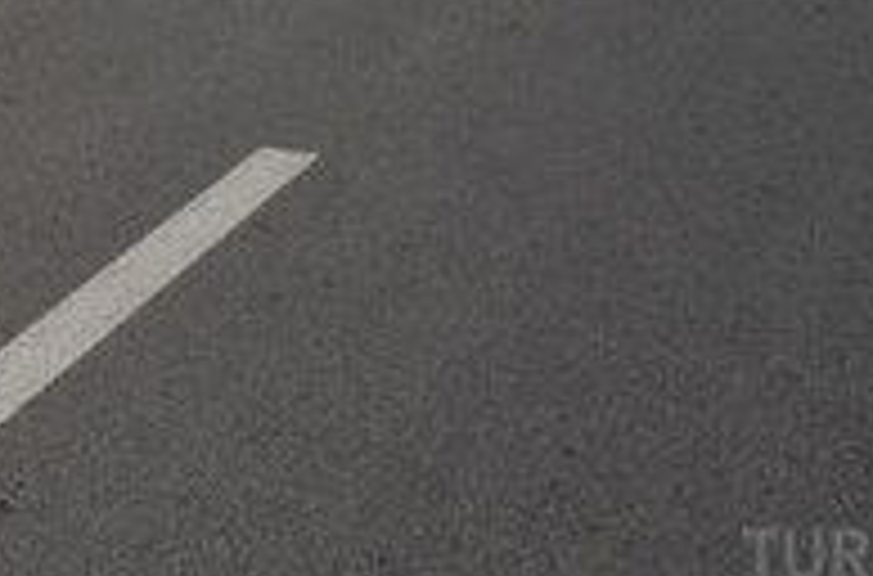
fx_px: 2224
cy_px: -349
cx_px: -382
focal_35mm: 92
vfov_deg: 13.7
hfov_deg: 19.7
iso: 100
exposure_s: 1/320
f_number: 9
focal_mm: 18
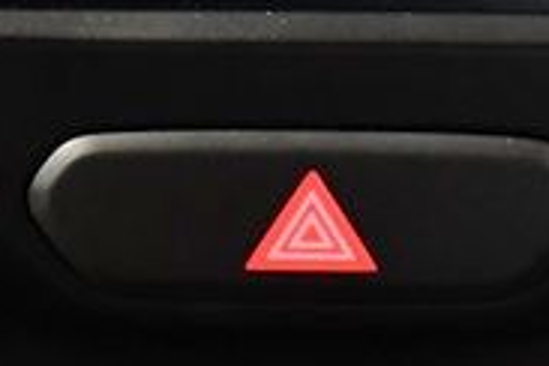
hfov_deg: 6.5
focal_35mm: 319
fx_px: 4864
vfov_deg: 4.3
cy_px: -370
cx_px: 363
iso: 2500
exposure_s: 1/60
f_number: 4.2
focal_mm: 38
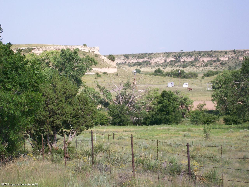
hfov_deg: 18.2
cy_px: 94
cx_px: 124
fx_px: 777
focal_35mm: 108
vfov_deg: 13.7
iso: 80
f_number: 4.8
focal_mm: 18
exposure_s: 1/424
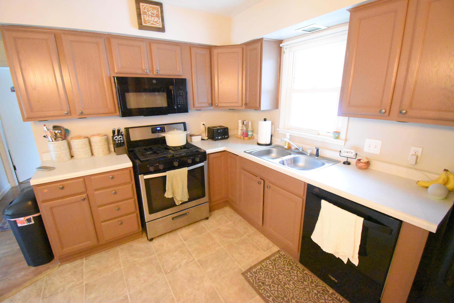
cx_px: 227
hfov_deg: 100.4
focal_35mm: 15
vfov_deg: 77.3
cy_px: 152
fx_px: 189
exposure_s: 1/100
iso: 12800
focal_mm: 10
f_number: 4.5
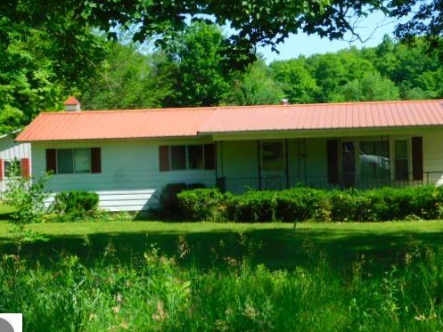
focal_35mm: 103
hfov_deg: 19.1
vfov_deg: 14.4
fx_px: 1318
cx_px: 250
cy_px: 152
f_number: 4.4
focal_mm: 14.2
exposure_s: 1/400
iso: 125
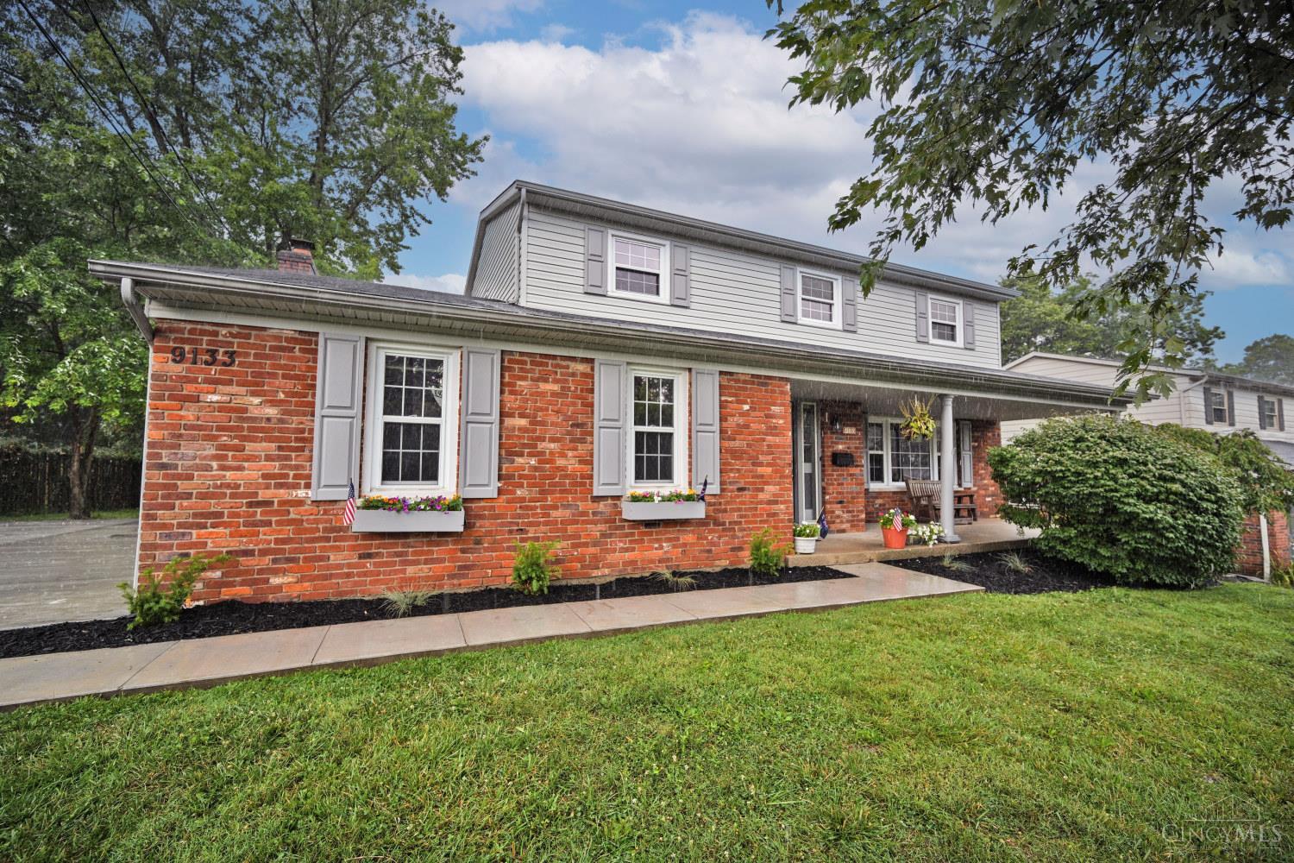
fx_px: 521
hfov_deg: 102.3
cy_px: 432
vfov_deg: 79.2
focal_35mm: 14
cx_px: 647
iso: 250
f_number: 4
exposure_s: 1/250
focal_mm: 14.5
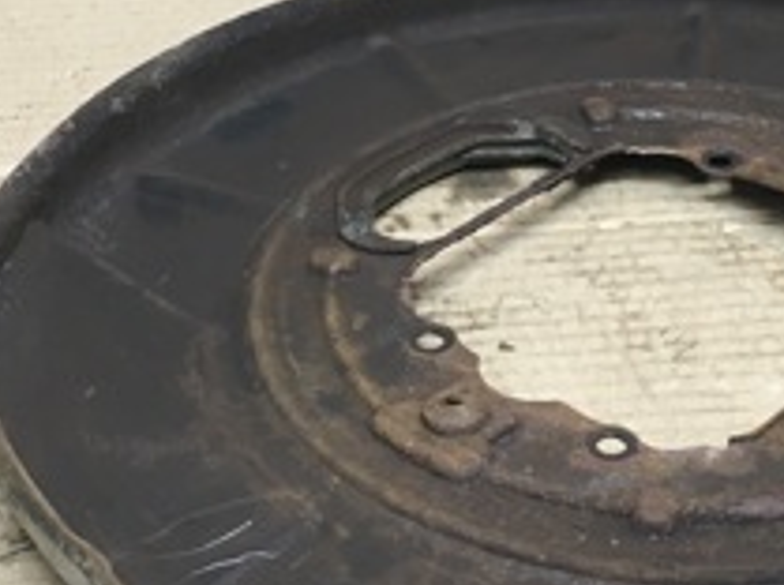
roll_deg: +0.1
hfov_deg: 22.0
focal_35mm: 89
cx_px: 510
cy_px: 193
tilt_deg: -34.8
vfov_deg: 16.5
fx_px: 2012
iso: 80
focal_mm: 4.15
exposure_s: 1/33
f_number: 2.2
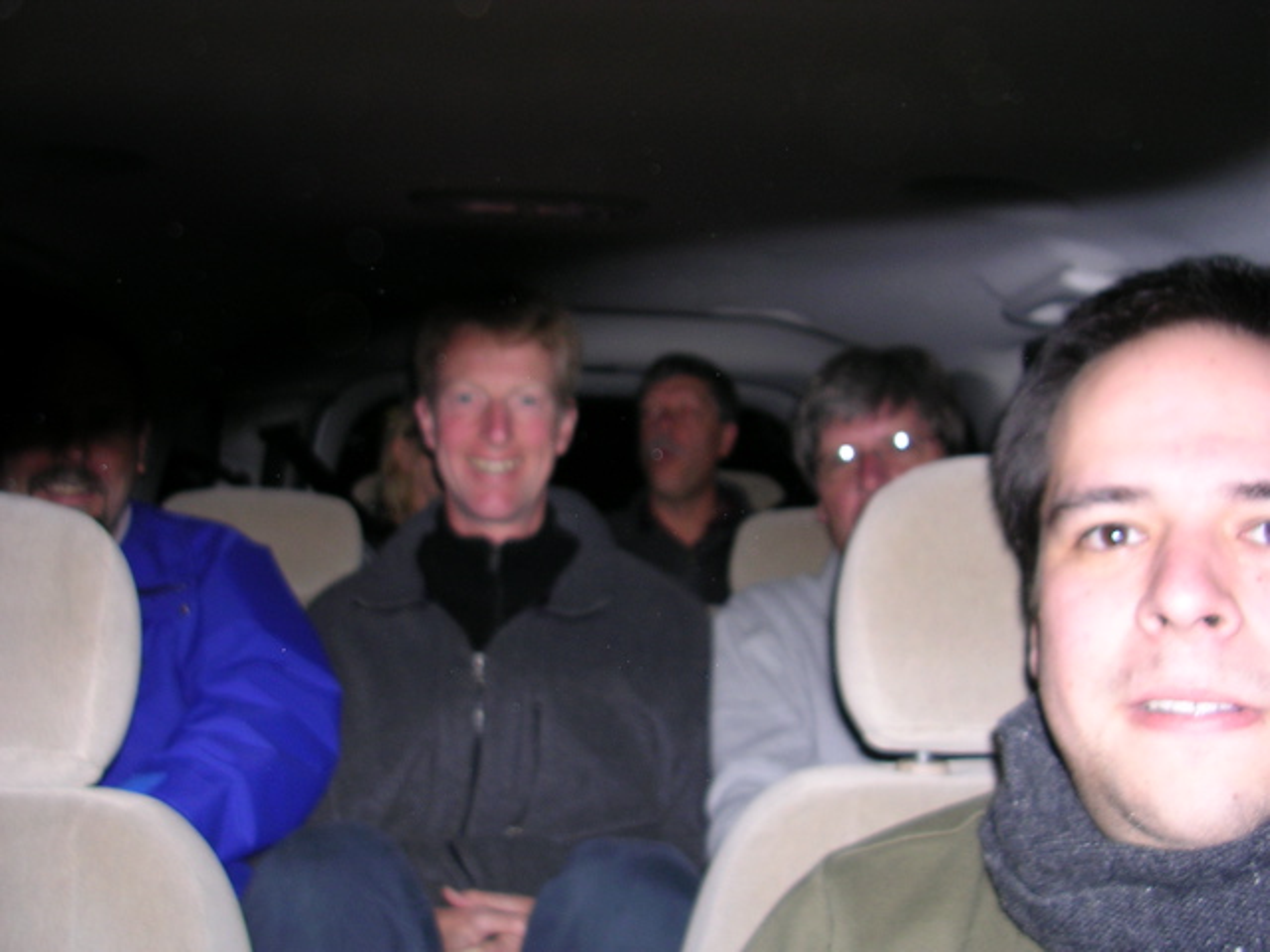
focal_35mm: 38
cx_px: 635
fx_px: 1394
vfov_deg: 37.7
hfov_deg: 49.0
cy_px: 476
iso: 50
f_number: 2.8
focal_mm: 5.8
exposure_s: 1/60.1
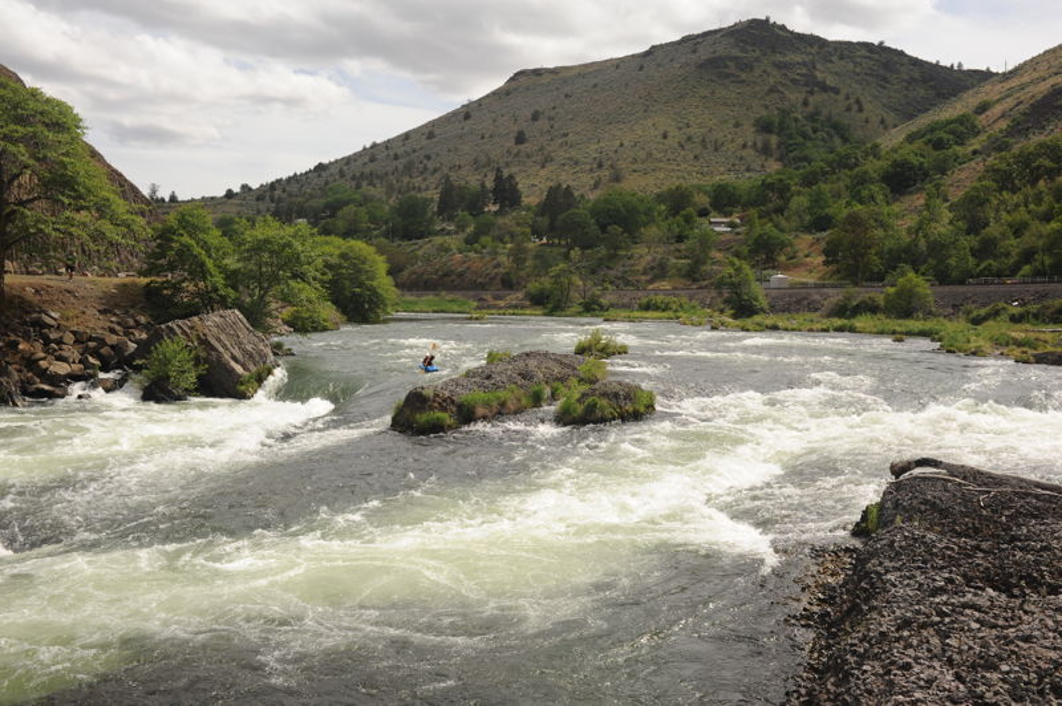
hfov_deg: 54.5
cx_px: 531
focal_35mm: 35
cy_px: 353
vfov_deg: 37.8
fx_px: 1032
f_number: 9
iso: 200
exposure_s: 1/500
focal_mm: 35
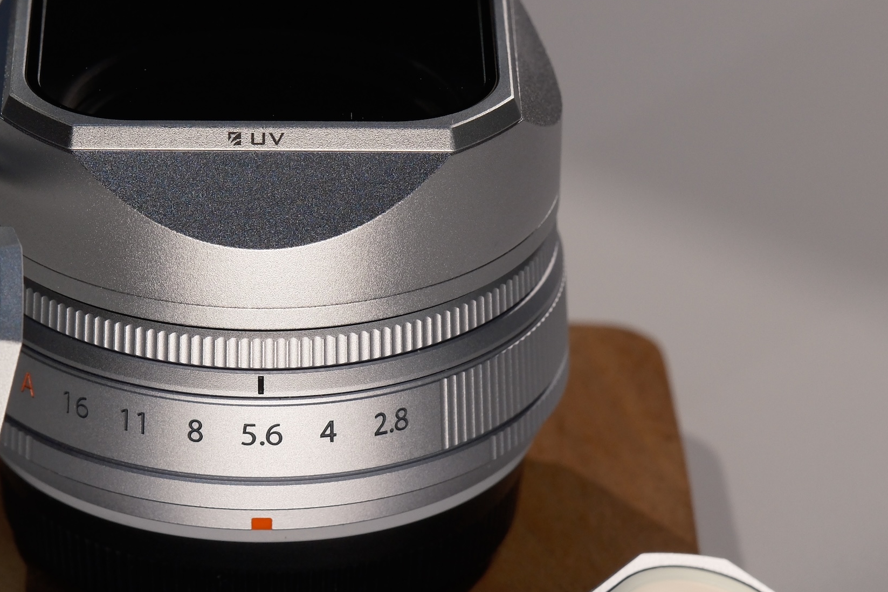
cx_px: 252
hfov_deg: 10.1
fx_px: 5032
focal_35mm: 204
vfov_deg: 6.7
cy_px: 349
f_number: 5.6
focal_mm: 56
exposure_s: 1/80
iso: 500
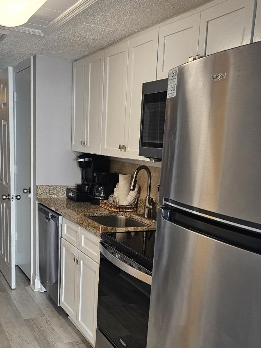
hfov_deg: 36.8
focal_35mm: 39
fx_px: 392
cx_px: 124
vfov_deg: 47.0
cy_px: 237
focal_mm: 6.3
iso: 80
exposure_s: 1/120
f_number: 1.7
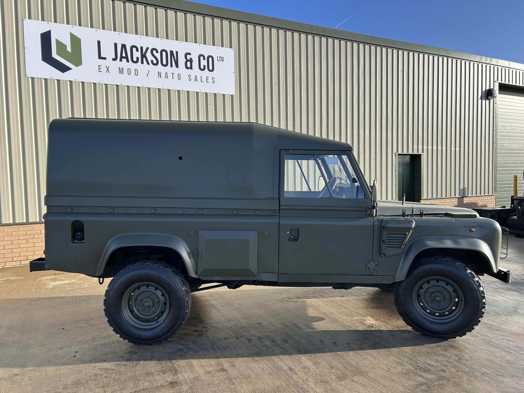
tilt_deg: -2.9
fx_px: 394
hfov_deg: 67.3
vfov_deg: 53.1
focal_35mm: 26
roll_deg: +1.2
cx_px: 262
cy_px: 196
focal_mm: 5.7
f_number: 1.5
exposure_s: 1/1808
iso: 50
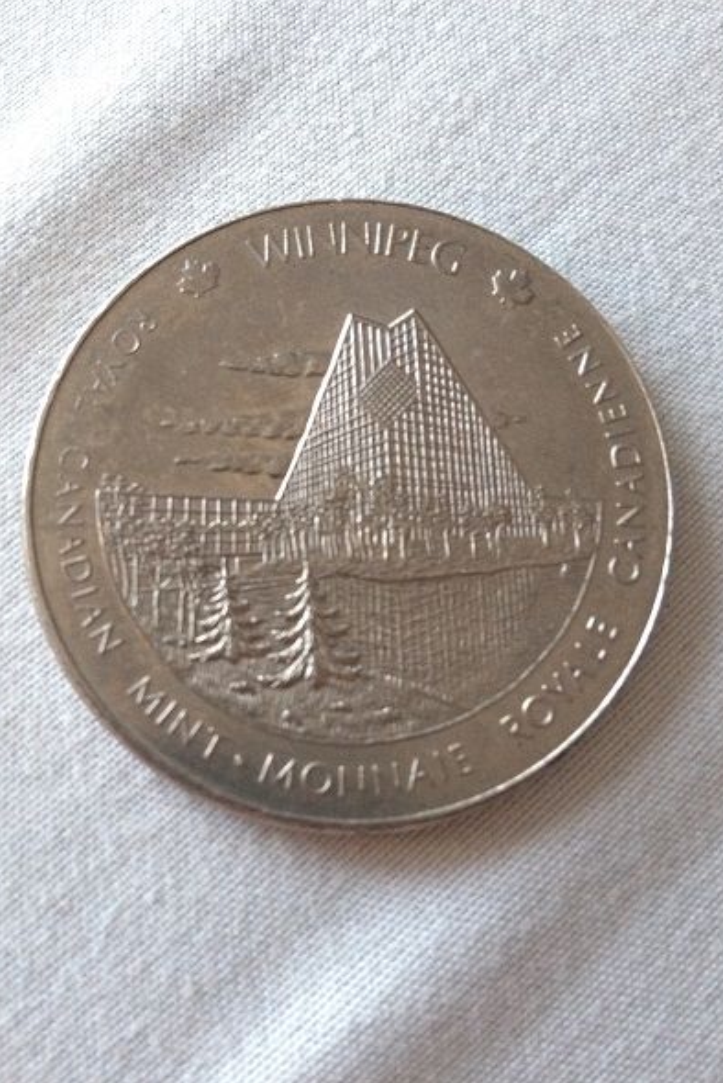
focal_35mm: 37
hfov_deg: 36.0
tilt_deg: -71.5
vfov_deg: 51.9
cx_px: 338
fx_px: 1113
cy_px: 540
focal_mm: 4.28
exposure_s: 1/20
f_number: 2.4
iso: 250
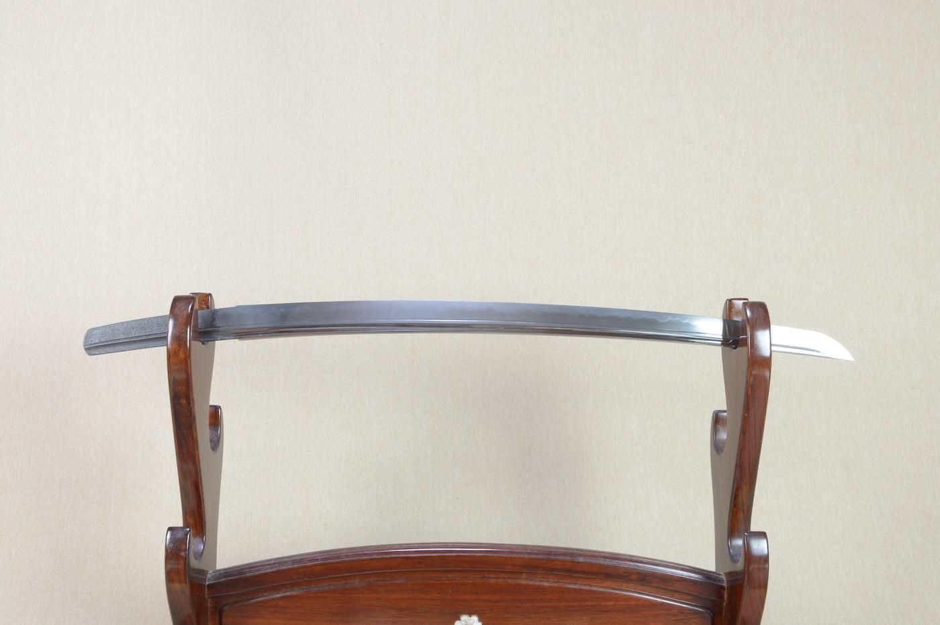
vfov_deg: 36.8
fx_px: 939
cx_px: 470
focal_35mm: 36
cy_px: 312
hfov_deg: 53.2
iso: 400
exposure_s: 1/1.6
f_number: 11
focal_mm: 24
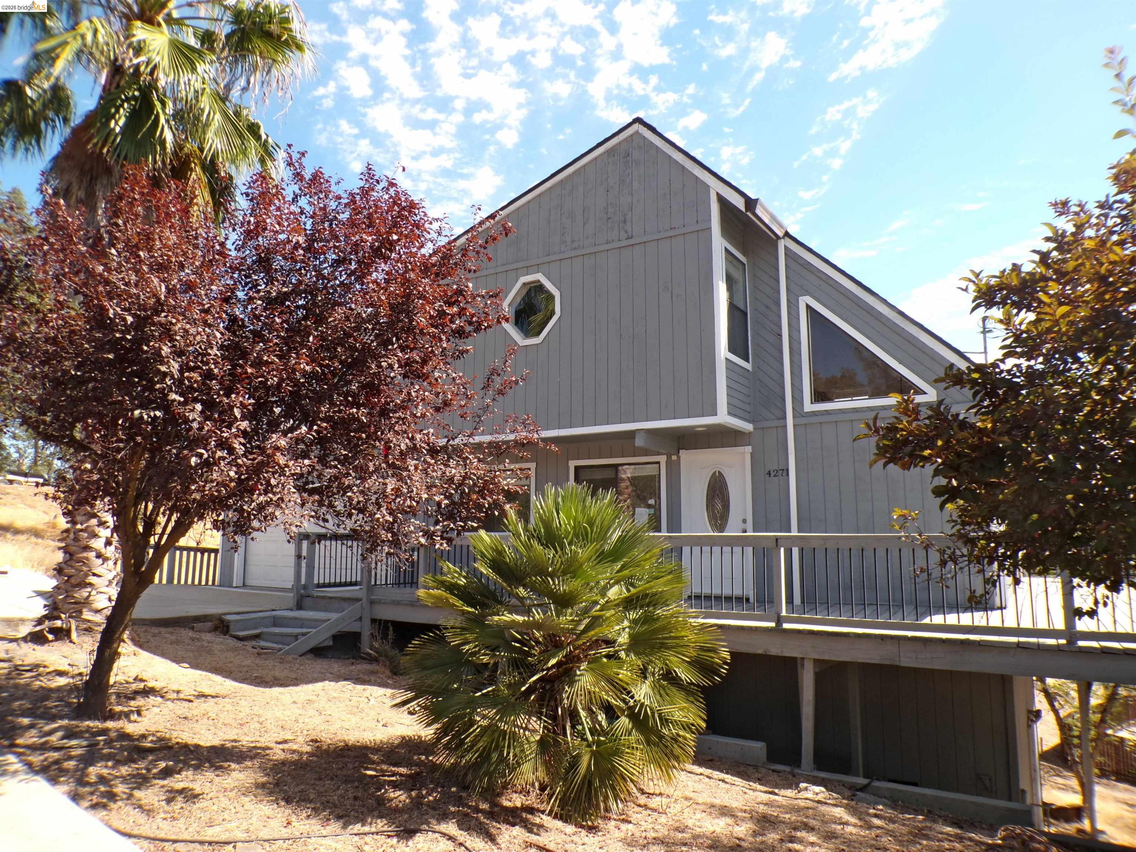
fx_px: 788
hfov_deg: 71.6
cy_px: 426
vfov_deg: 56.8
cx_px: 568
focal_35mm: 24
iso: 100
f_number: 4.4
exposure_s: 1/280
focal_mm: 4.3
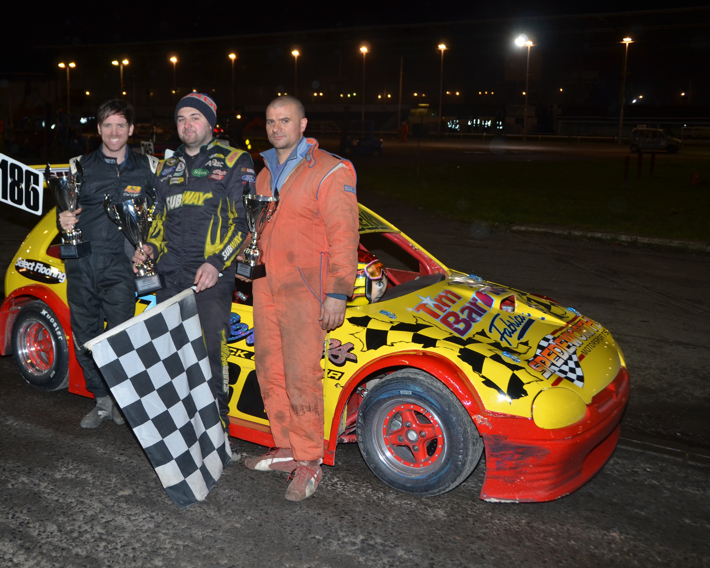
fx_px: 714
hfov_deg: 52.7
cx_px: 311
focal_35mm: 34
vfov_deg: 43.4
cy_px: 285
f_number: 3.5
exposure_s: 1/125
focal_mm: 20
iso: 400
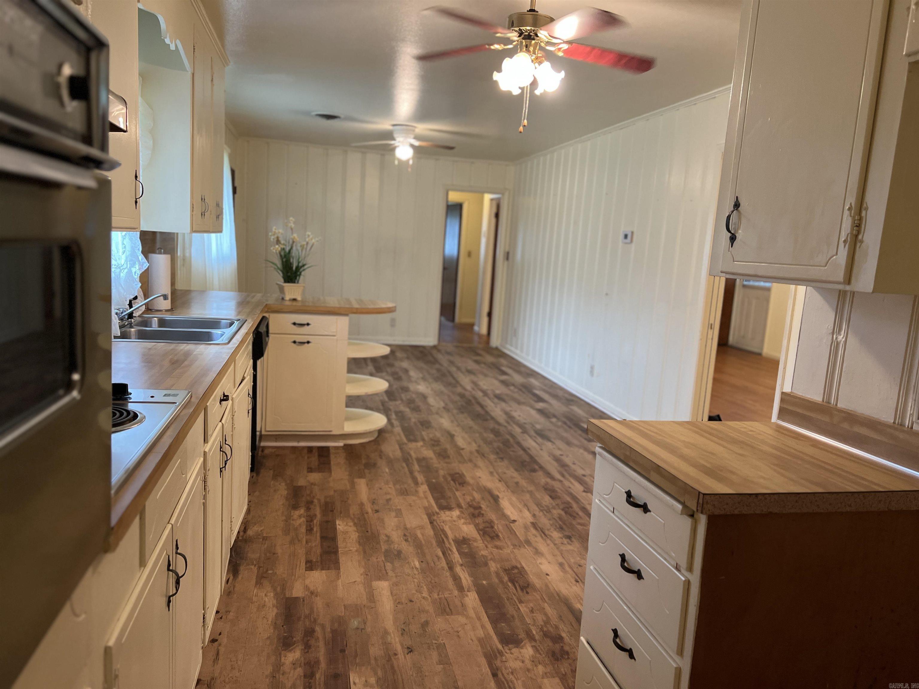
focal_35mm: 26
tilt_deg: -9.3
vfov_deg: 53.1
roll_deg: -3.8
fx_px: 690
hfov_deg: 67.3
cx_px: 460
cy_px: 344
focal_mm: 5.7
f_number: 1.5
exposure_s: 1/60
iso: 160
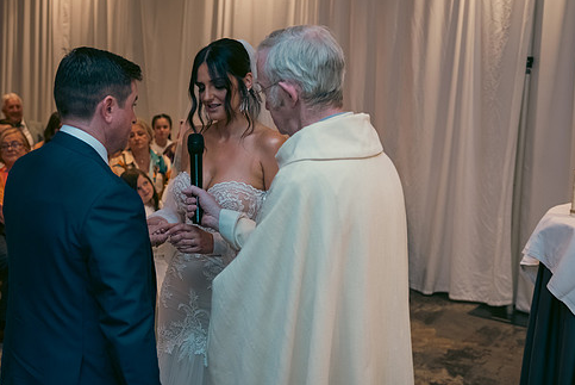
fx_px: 767
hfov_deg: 41.0
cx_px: 256
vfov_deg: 28.1
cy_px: 169
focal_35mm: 48
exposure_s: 1/160
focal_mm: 40
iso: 800
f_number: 3.5
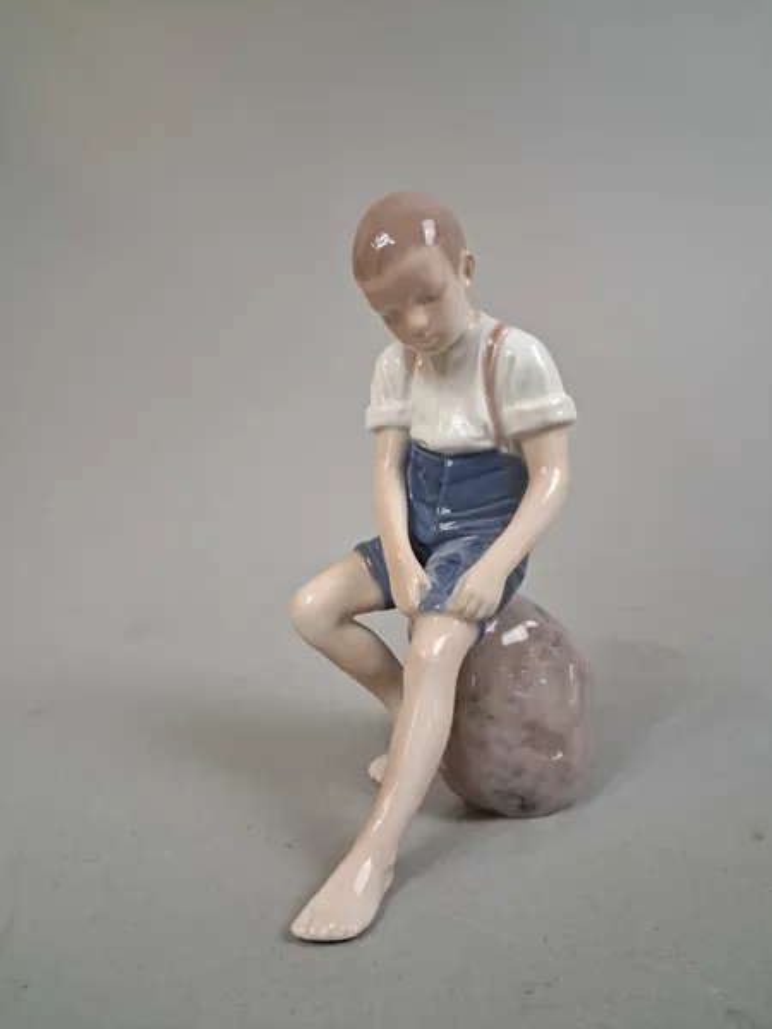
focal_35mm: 27
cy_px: 514
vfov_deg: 65.3
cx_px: 386
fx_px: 803
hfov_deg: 51.4
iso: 250
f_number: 1.8
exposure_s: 1/50
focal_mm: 4
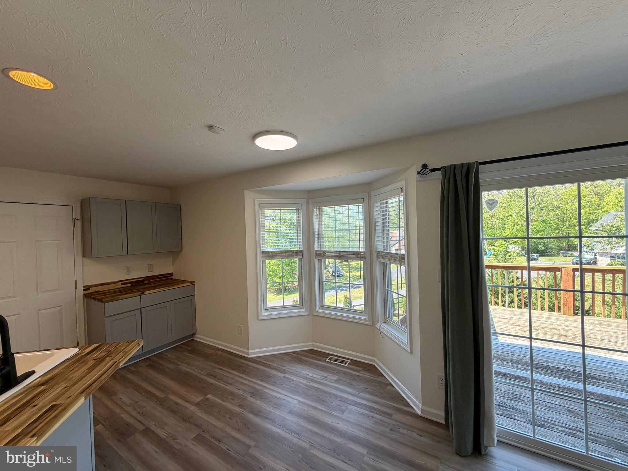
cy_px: 236
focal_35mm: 14
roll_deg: +2.0
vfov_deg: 85.7
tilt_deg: -1.4
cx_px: 314
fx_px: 254
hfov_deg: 102.1
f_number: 2.2
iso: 80
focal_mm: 2.22
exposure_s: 1/120
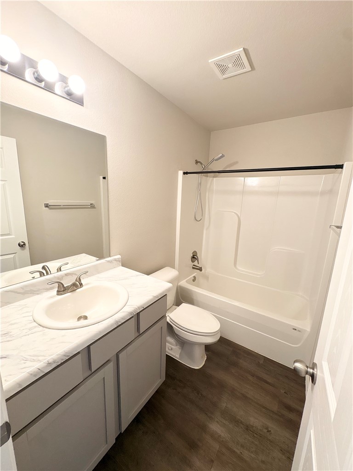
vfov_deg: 102.1
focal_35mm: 14
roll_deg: -2.8
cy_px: 236
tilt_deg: -10.8
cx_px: 176
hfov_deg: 85.7
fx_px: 190
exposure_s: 1/60
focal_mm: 2.22
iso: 160
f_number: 2.2
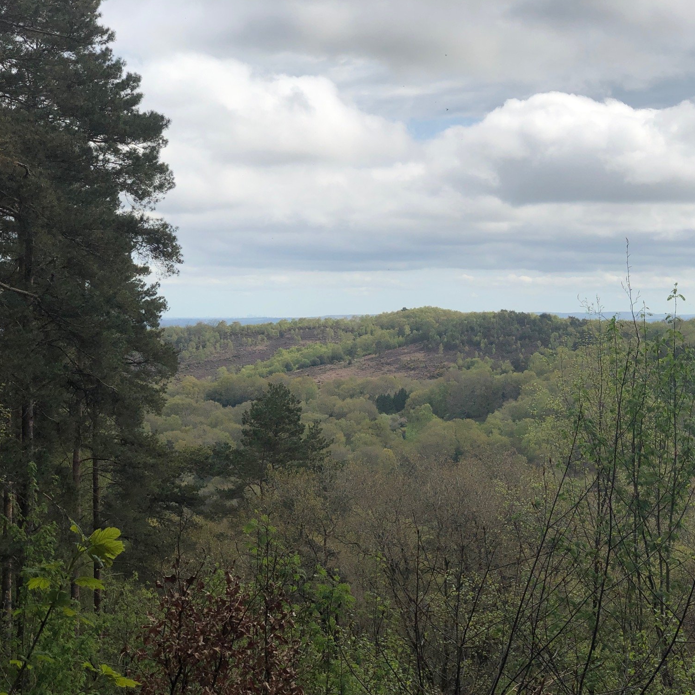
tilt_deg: +0.6
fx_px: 1408
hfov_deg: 27.6
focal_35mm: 62
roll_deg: +1.6
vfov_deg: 27.7
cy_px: 347
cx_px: 452
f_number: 2.4
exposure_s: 1/1453
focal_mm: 6
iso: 16
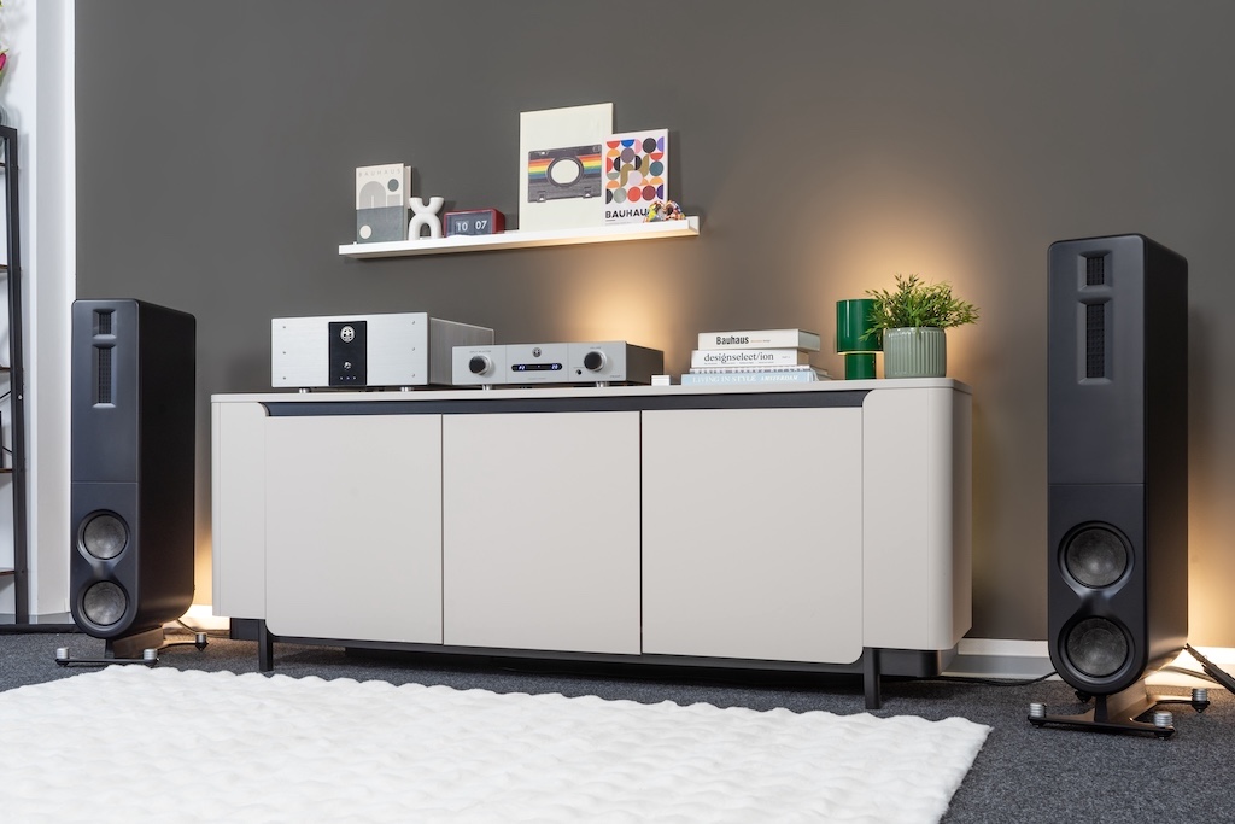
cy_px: 412
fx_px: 1304
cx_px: 618
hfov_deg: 50.7
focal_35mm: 38
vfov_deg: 35.1
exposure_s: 1/3
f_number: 11
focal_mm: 38
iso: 125
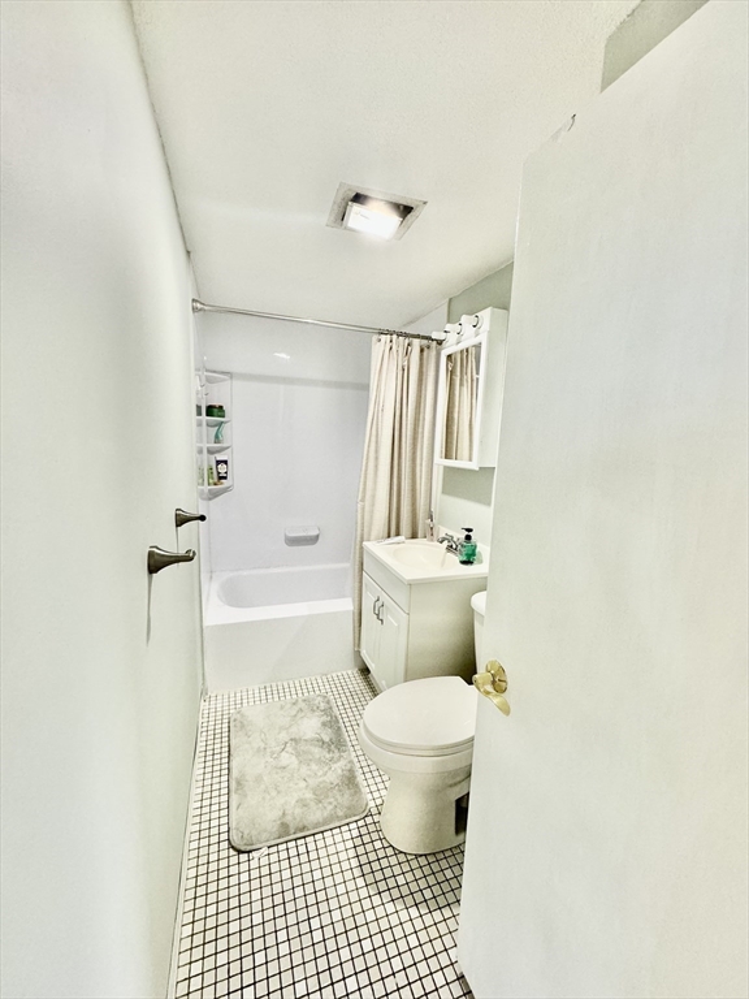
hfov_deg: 85.7
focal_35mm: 14
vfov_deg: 102.1
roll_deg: -1.9
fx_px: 404
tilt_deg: -9.3
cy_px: 500
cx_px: 374
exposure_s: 1/60
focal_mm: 2.22
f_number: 2.2
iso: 250
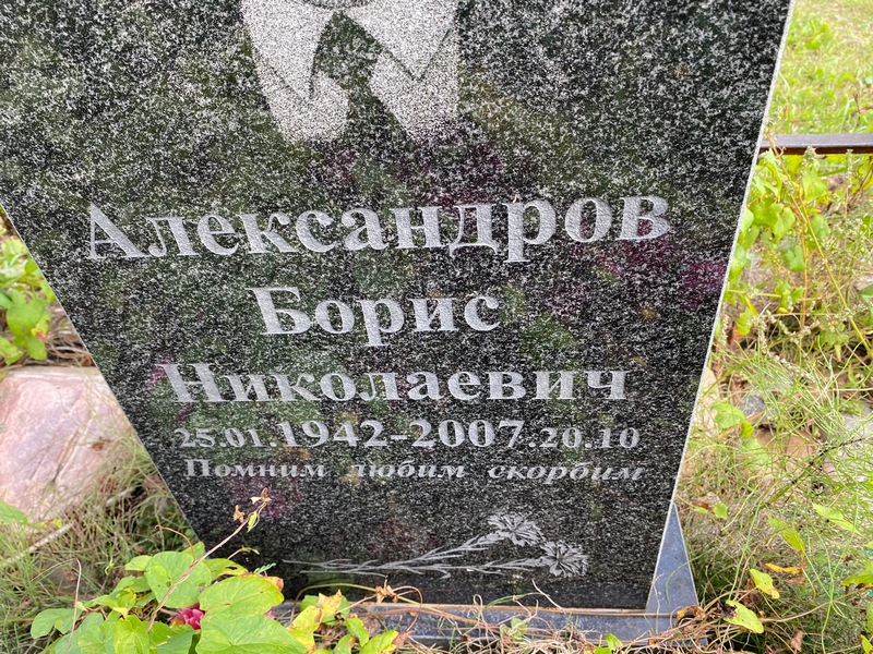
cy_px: 327
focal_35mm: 26
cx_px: 436
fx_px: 656
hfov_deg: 67.3
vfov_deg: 53.1
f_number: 1.8
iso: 32
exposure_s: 1/125
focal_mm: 4.25
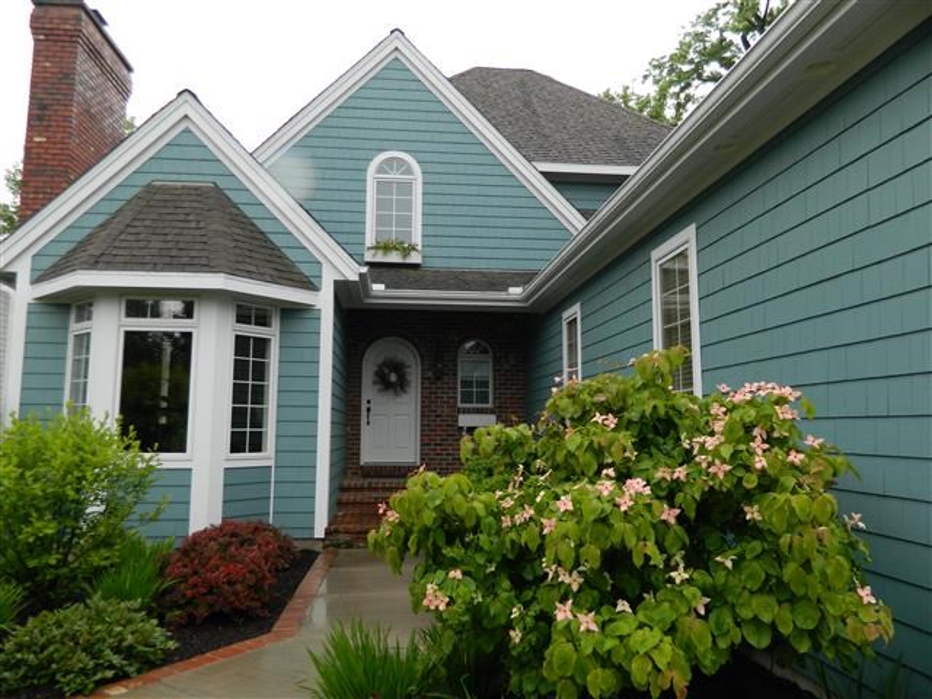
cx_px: 466
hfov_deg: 69.4
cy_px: 350
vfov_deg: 54.9
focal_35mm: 25
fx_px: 673
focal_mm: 4.5
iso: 80
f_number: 3.1
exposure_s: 1/60
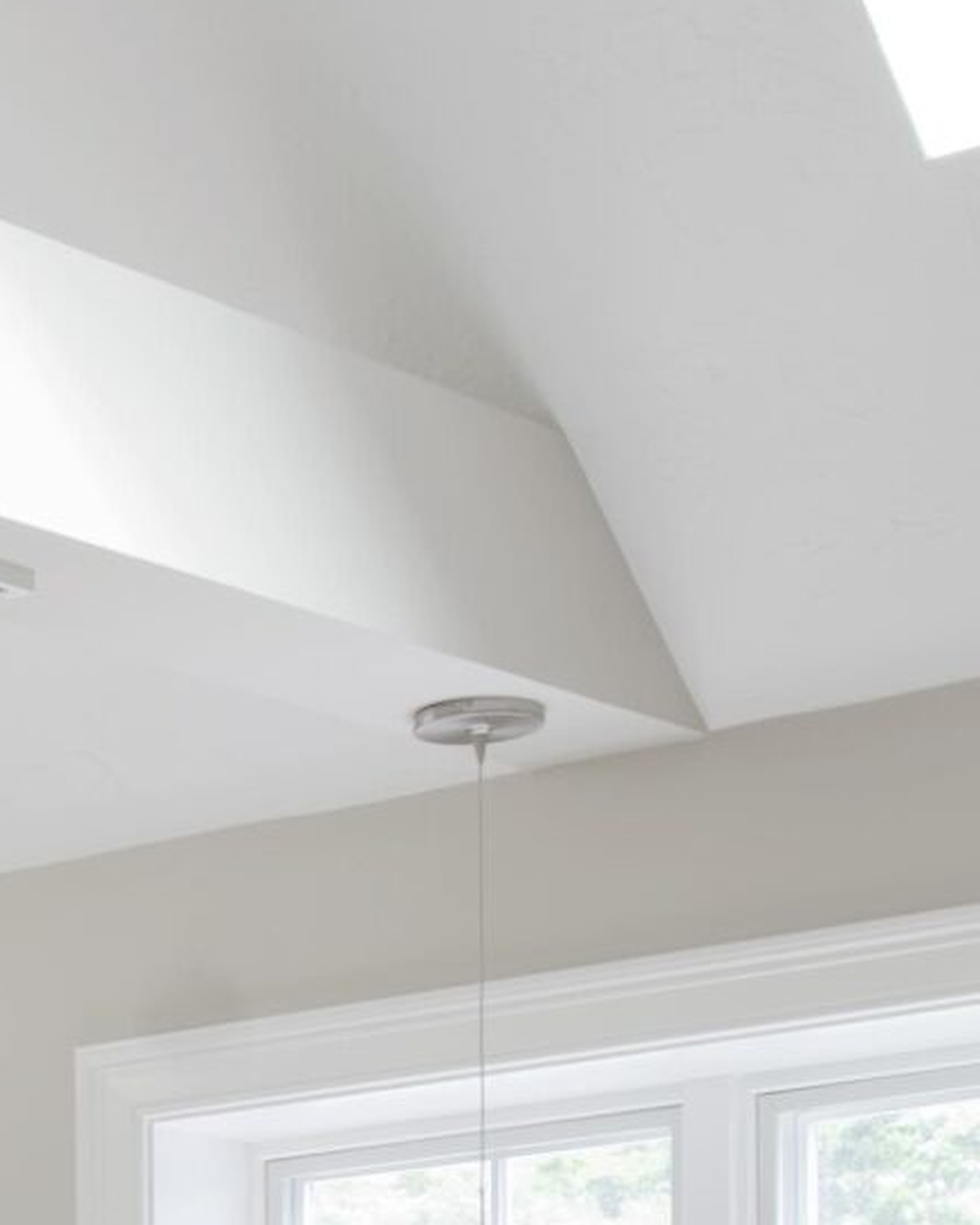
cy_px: 1914
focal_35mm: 125
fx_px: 4538
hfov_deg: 11.3
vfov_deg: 14.2
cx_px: -886
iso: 100
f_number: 5.6
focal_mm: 19
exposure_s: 1/4
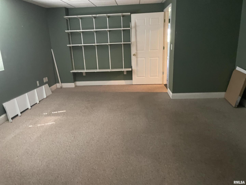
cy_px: 92
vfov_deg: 53.1
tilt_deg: -18.3
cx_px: 123
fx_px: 185
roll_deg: +2.4
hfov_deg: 67.3
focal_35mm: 26
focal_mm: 4.2
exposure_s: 1/30
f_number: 1.6
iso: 640
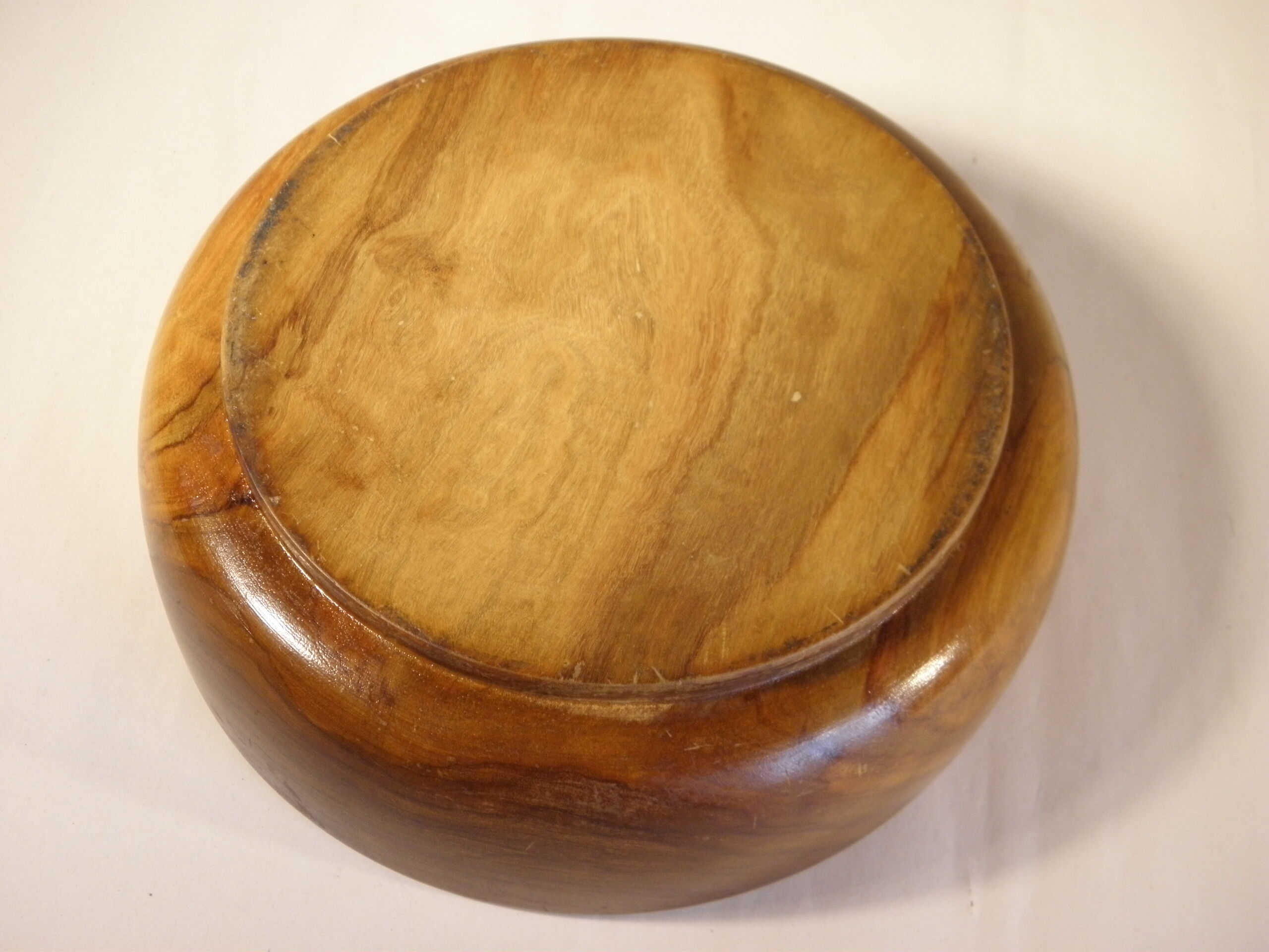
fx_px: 1613
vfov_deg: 32.9
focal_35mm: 44
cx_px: 634
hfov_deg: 42.9
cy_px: 476
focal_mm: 7.9
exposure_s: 1/40
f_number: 3.9
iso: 160
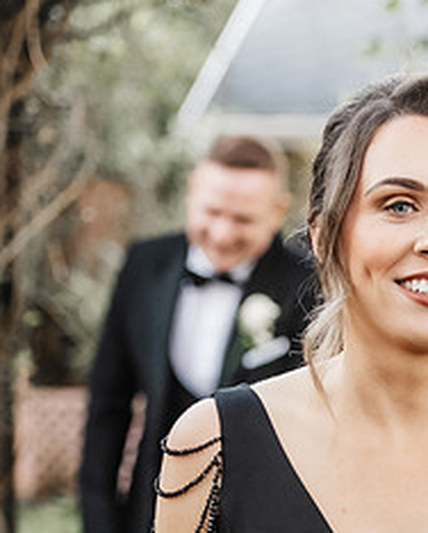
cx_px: 509
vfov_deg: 6.7
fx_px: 4517
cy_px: 495
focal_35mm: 286
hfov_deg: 5.4
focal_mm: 102
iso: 2000
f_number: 2.8
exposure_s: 1/400
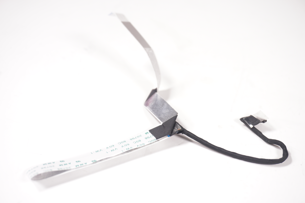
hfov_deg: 36.0
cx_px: 152
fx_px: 470
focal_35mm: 56
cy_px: 102
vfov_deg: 24.4
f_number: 5.6
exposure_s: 1/250
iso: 800
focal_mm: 37
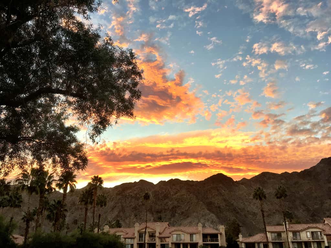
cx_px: 166
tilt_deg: +24.9
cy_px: 124
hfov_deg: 61.7
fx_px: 277
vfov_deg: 48.2
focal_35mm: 29
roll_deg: +0.1
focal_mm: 4.15
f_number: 2.2
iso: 32
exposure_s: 1/120
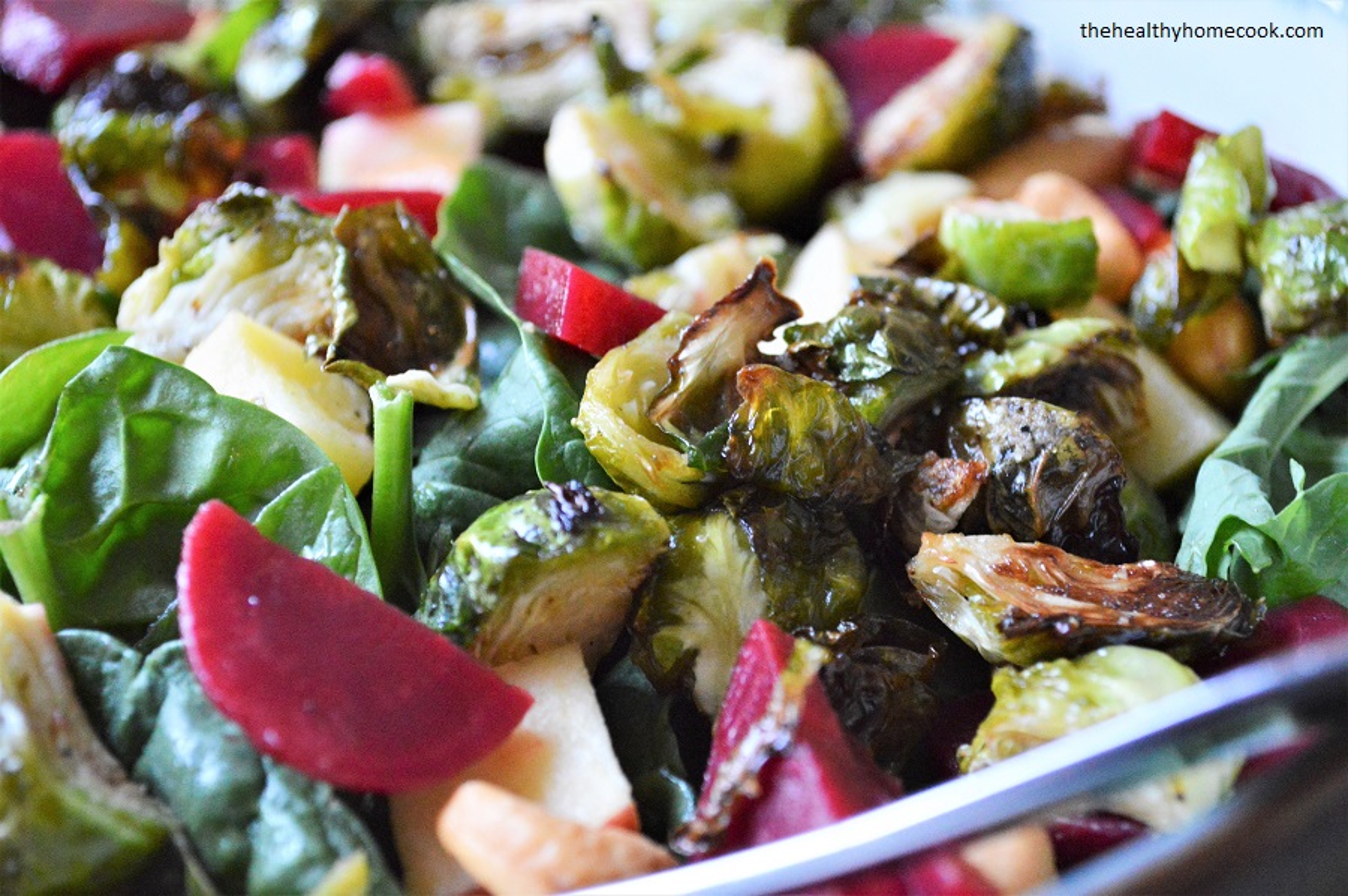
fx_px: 2244
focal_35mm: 60
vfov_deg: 22.6
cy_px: 448
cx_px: 674
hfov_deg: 33.4
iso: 3200
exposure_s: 1/50
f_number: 5.3
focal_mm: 40
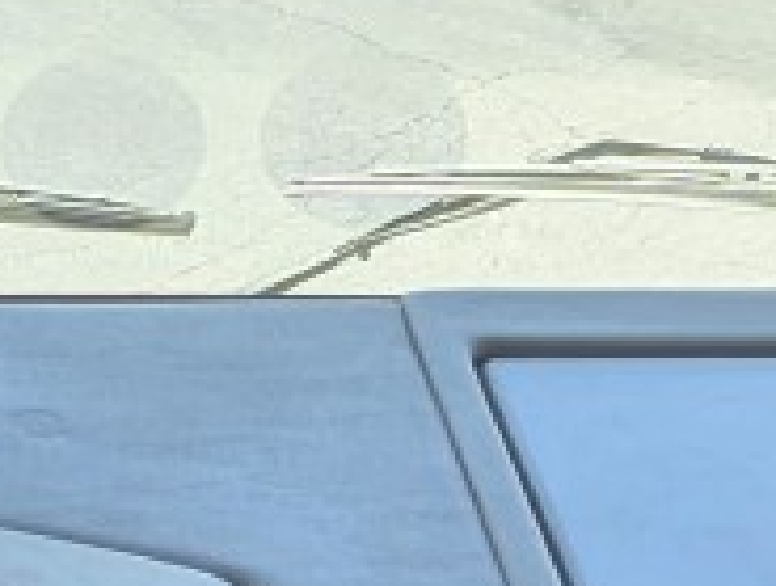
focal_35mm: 121
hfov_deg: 15.6
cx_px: -158
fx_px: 2720
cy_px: 1682
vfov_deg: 9.8
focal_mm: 2.35
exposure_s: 1/203
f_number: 2.2
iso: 42
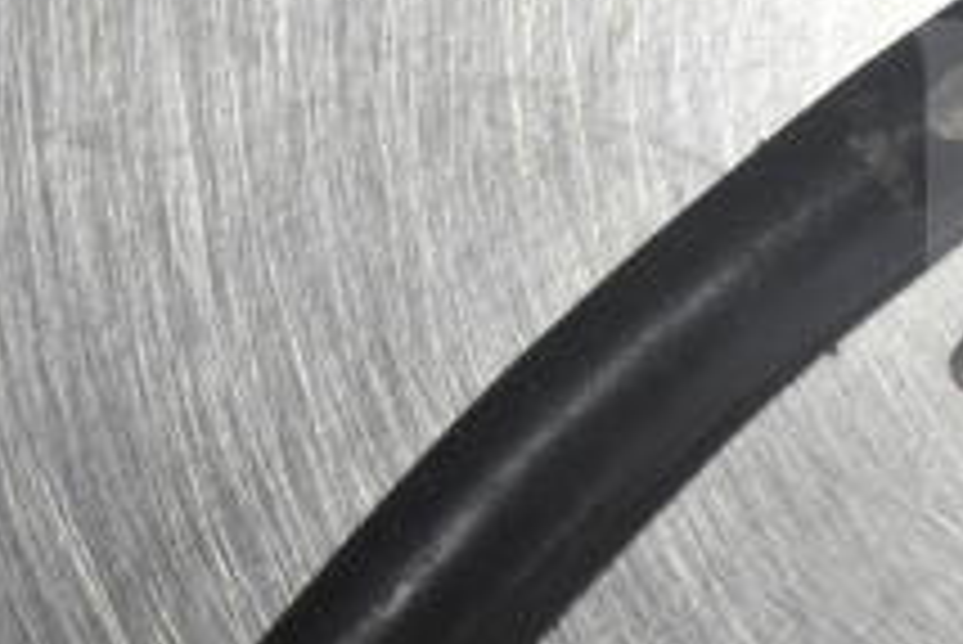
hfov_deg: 12.8
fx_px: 4122
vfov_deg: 8.9
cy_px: 376
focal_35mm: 154
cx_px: 1310
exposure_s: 1/400
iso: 1600
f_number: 10
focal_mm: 36
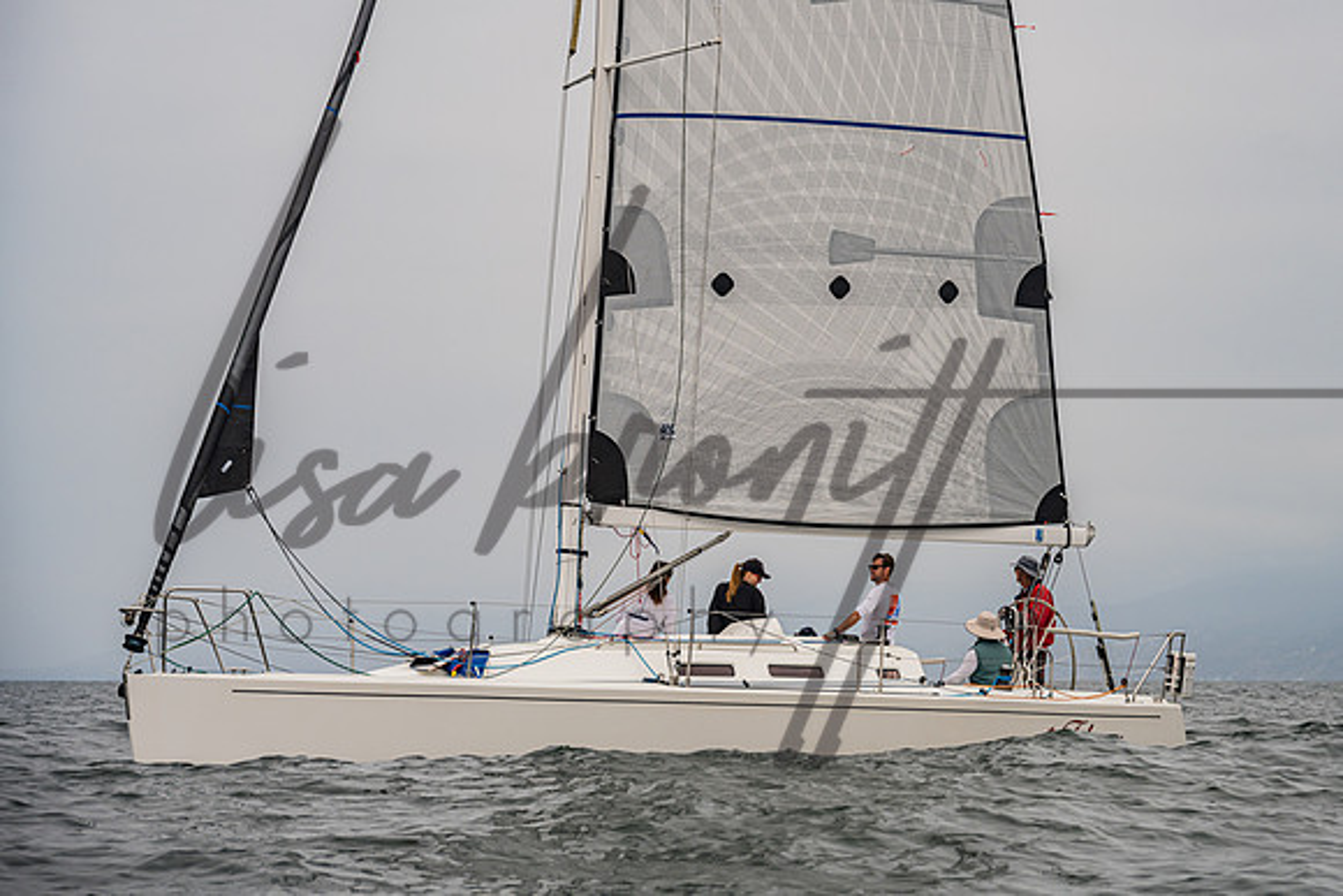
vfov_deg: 13.1
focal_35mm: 105
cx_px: 770
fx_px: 3912
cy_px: 384
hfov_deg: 19.5
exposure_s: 1/1250
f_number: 6.3
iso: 250
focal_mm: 91
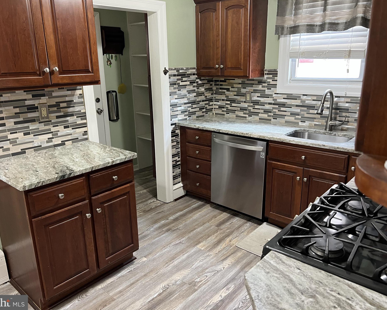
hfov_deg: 62.2
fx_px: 321
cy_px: 152
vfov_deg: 51.5
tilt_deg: -15.1
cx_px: 189
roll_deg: +0.7
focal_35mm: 28
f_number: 1.5
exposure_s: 1/60
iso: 160
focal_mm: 5.7
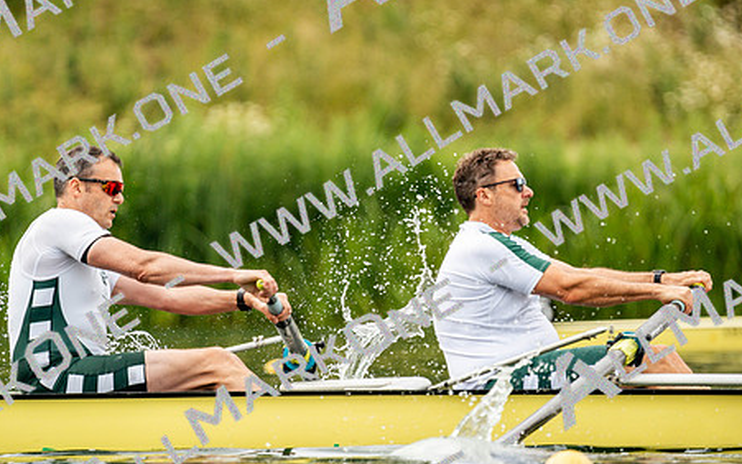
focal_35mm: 786
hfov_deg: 2.7
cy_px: 274
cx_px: 415
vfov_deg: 1.7
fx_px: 15896
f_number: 6.3
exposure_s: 1/2000
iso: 500
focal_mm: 600
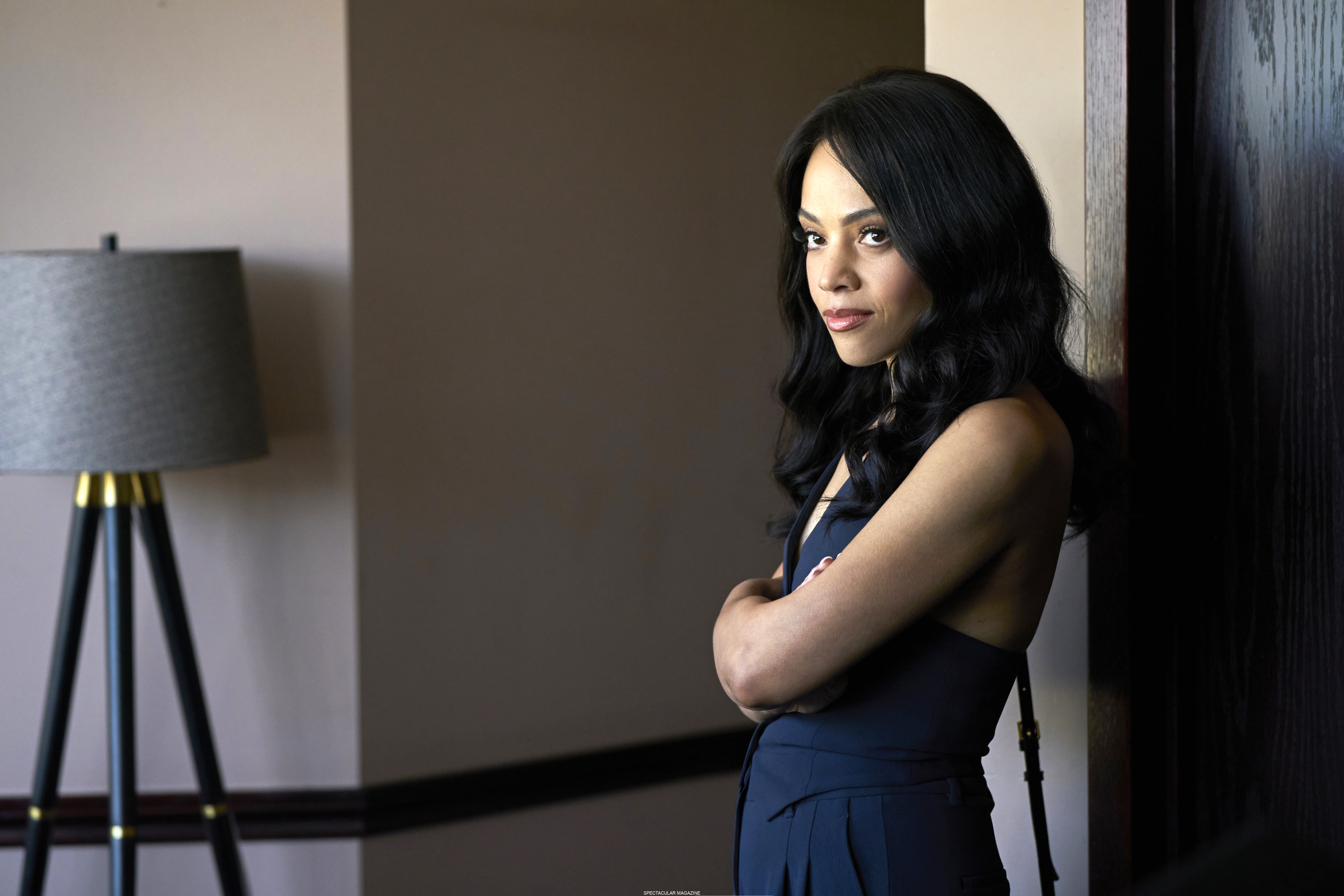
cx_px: 672
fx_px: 3173
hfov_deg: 23.9
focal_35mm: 85
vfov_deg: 16.1
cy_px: 448
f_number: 3.2
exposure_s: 1/200
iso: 2000
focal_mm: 85
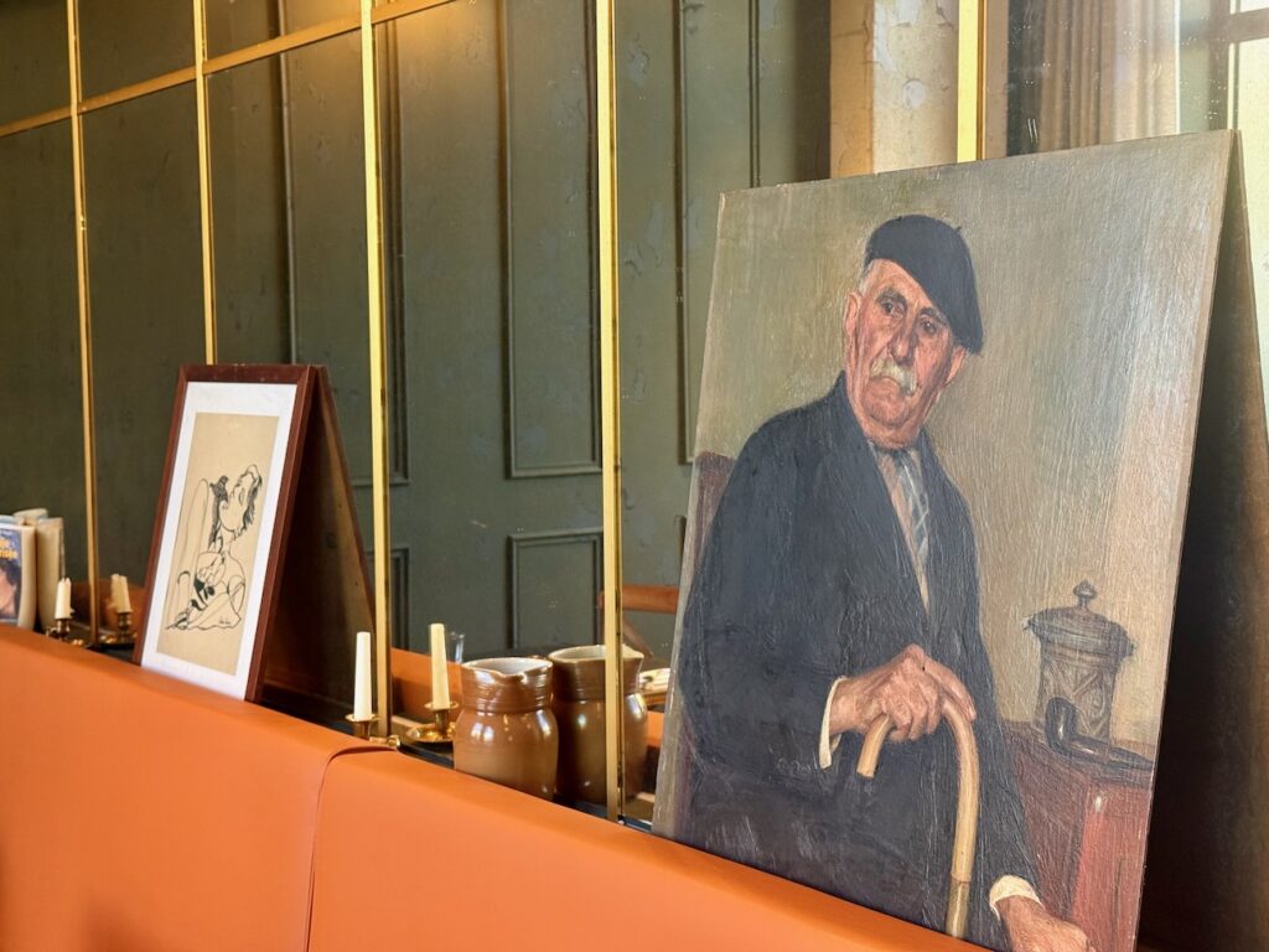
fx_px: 1760
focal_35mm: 48
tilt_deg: -3.8
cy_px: 476
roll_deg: +0.3
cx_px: 634
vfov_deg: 30.3
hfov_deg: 39.7
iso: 200
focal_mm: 6.76
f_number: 1.78
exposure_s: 1/100
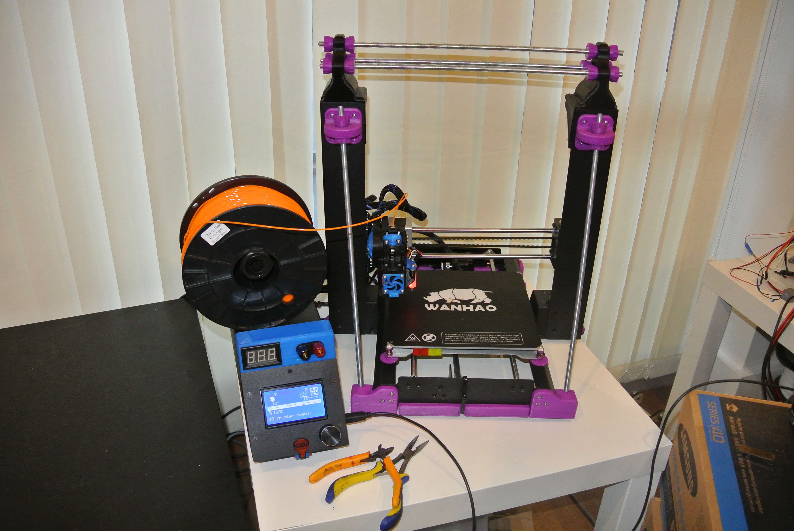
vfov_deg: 45.1
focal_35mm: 29
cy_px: 266
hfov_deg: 63.6
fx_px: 640
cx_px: 397
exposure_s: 1/60
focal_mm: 11
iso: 800
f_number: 3.5
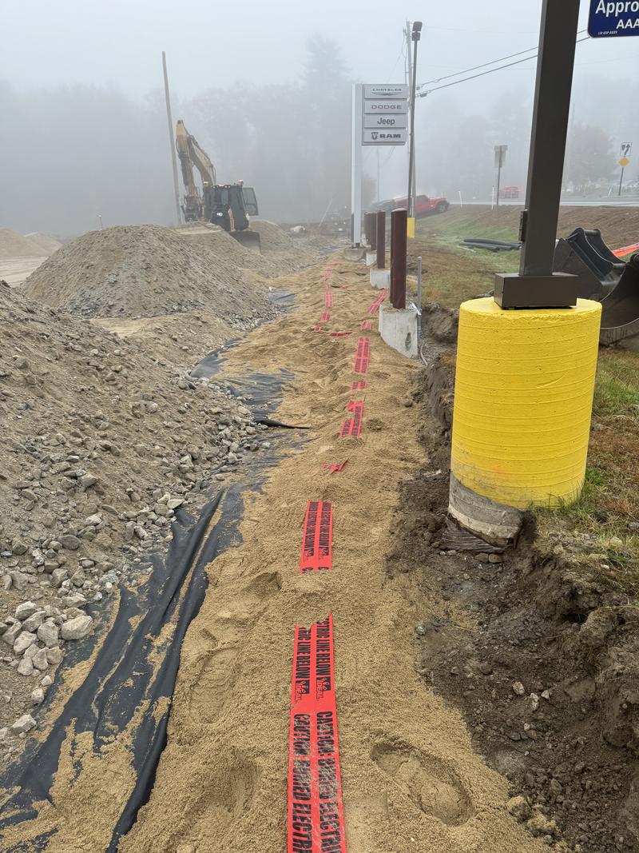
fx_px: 591
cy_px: 426
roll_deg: +2.5
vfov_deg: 71.6
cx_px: 320
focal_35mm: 24
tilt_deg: -16.4
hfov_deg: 56.8
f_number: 1.78
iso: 160
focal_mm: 6.76
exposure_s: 1/121
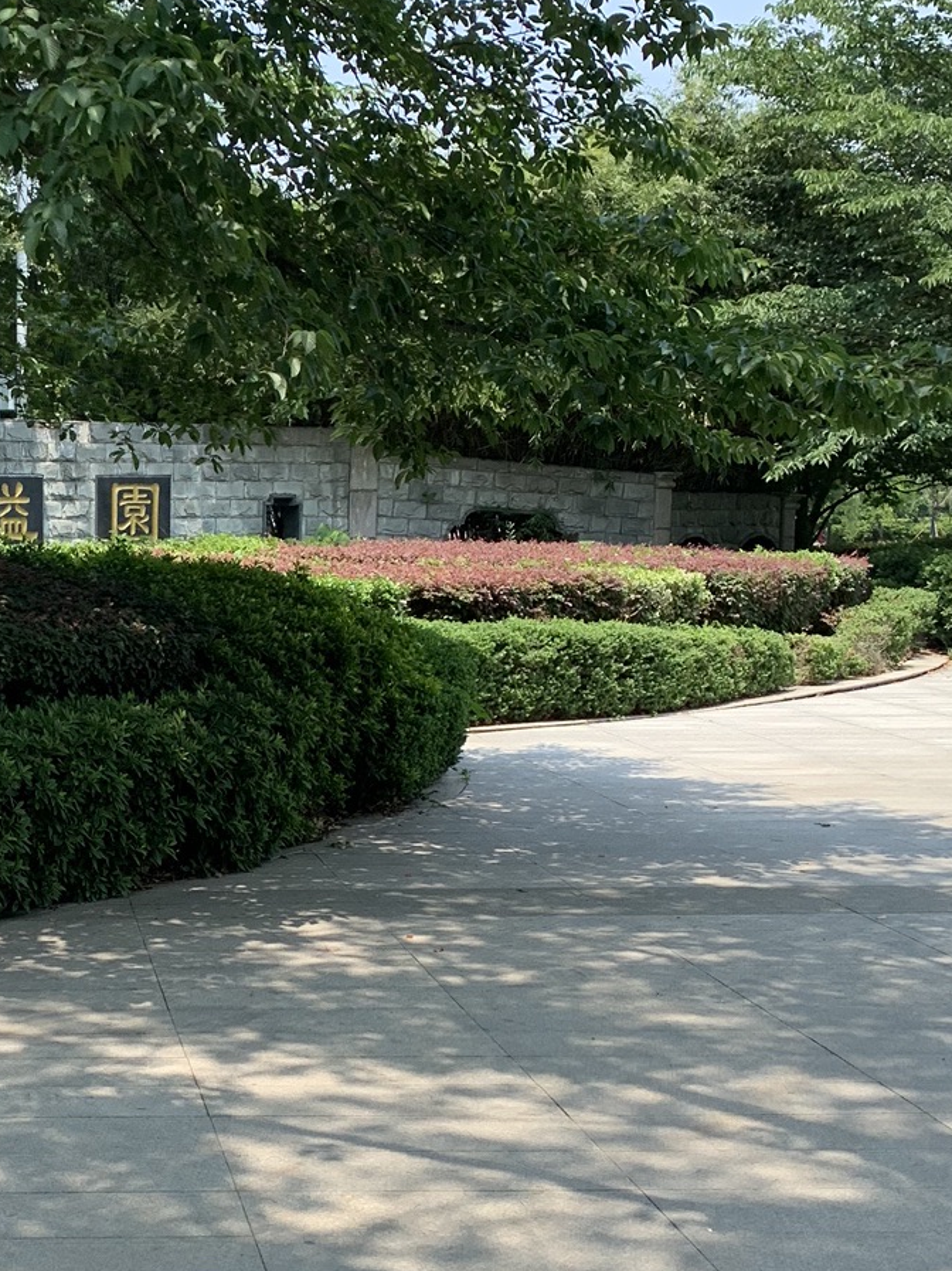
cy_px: 832
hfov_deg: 24.2
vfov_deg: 33.0
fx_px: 2128
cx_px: 13
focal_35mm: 58
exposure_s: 1/822
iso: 25
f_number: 1.8
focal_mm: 4.25
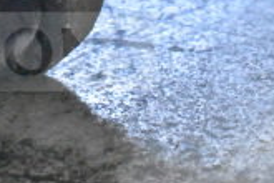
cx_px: -30
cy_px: -41
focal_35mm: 249
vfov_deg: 5.5
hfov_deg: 8.2
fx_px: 1894
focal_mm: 45
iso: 20000
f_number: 5
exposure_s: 1/80
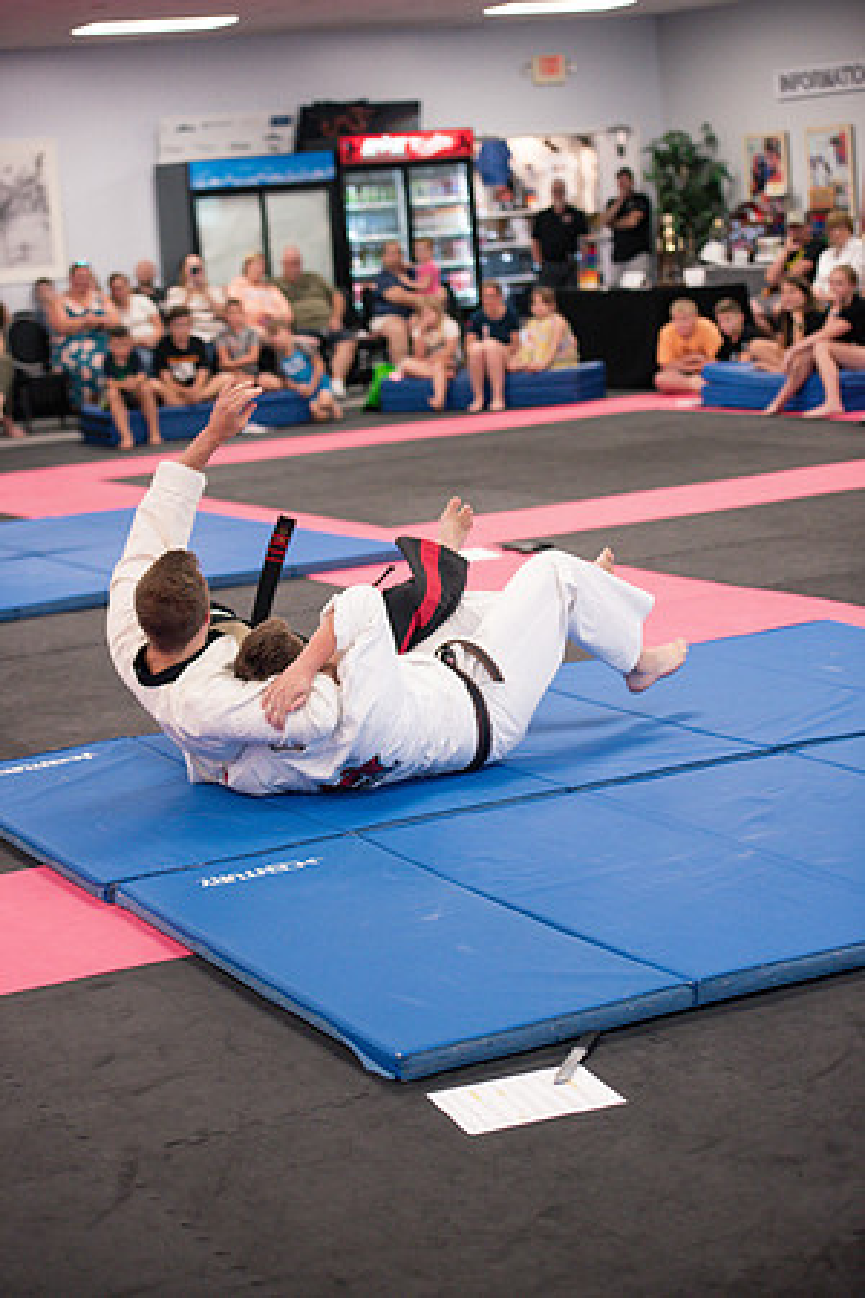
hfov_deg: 19.5
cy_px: 649
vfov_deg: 28.8
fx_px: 2523
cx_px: 432
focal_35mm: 70
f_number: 2.8
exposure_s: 1/400
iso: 1600
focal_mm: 70
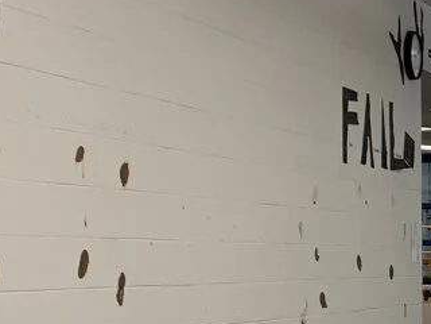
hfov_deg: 13.9
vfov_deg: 11.2
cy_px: 360
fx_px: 1619
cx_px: 707
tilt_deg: -3.2
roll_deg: -0.7
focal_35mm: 130
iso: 80
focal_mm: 4.25
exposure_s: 1/120
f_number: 1.8
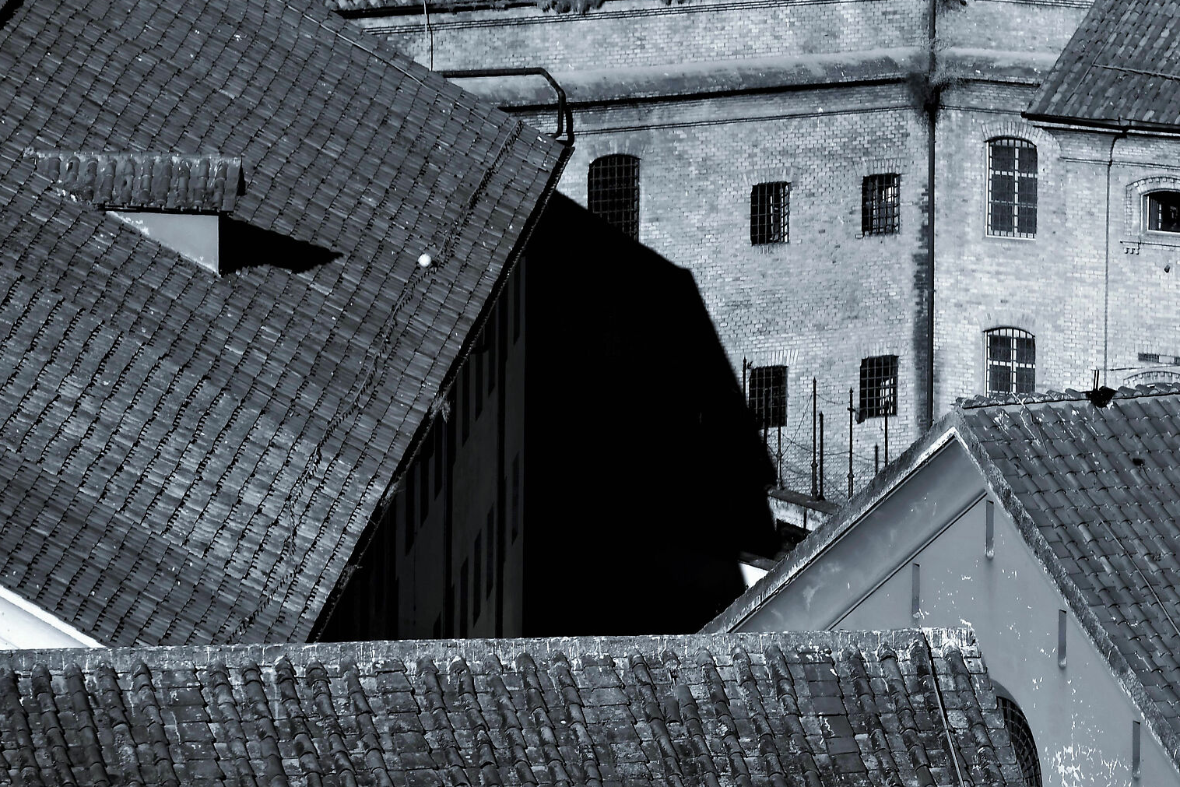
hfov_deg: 4.3
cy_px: 325
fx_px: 15570
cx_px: 908
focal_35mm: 475
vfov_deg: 2.9
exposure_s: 1/640
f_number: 10
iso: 100
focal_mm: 200
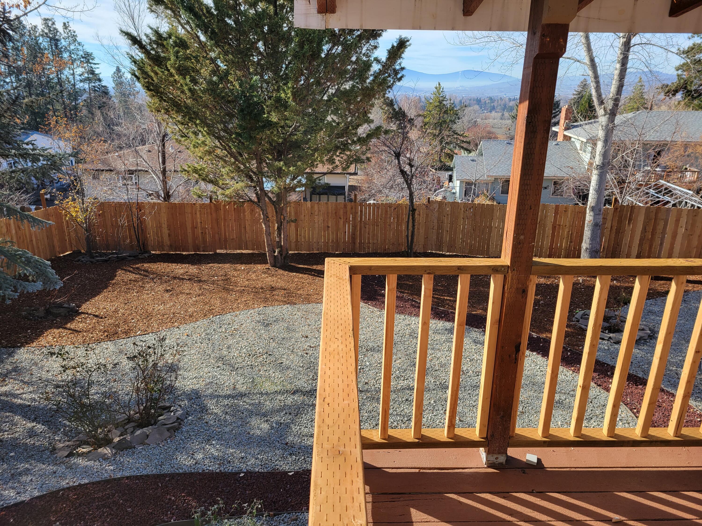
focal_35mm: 26
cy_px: 263
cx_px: 351
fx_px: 527
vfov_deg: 53.1
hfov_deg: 67.3
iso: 40
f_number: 1.8
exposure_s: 1/1007
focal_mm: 5.4
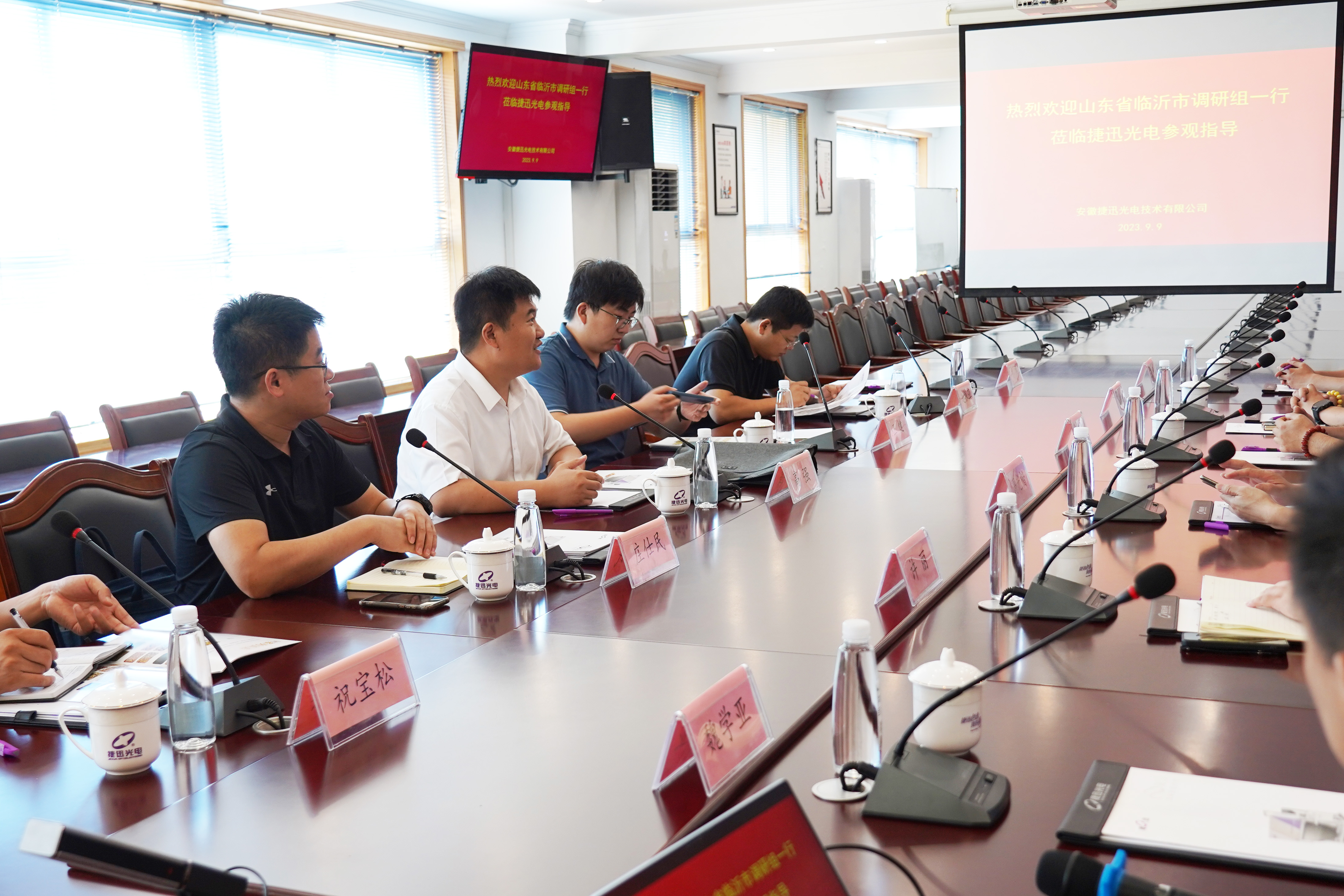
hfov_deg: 47.4
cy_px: 484
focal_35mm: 41
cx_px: 645
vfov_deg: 32.6
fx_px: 1531
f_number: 4
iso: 250
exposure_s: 1/60
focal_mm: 30
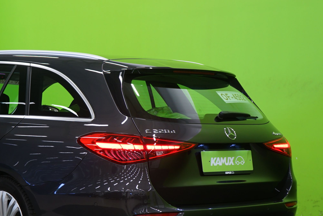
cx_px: 50
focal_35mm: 90
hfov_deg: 22.2
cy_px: 123
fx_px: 807
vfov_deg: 15.2
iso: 400
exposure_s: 1/8
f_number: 5
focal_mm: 46
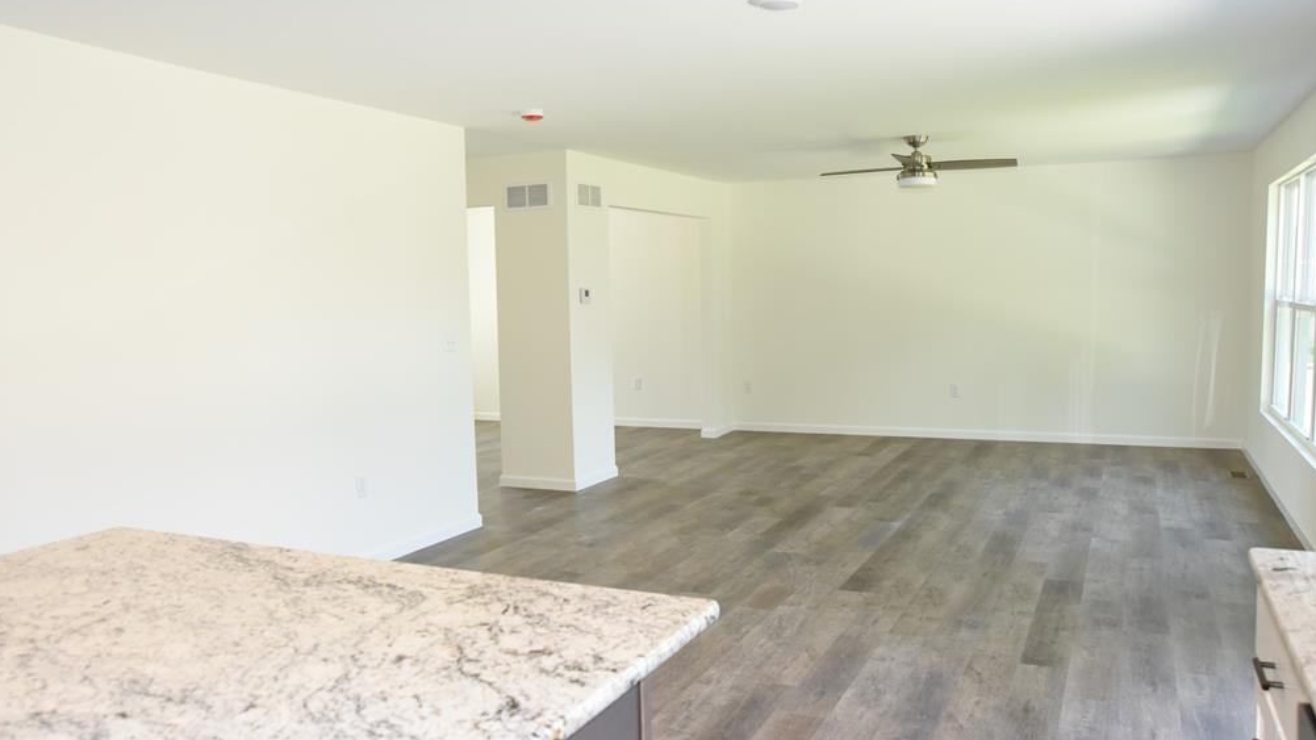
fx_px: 1047
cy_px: 390
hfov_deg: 64.3
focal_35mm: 30
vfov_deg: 38.9
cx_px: 648
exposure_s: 1/250
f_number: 6.3
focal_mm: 28
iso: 2000
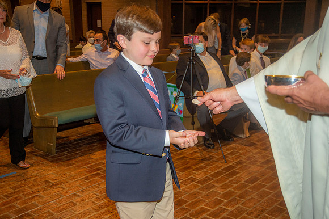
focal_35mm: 42
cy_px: 110
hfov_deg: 46.4
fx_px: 384
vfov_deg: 31.9
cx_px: 164
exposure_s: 1/200
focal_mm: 42
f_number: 5.6
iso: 1600
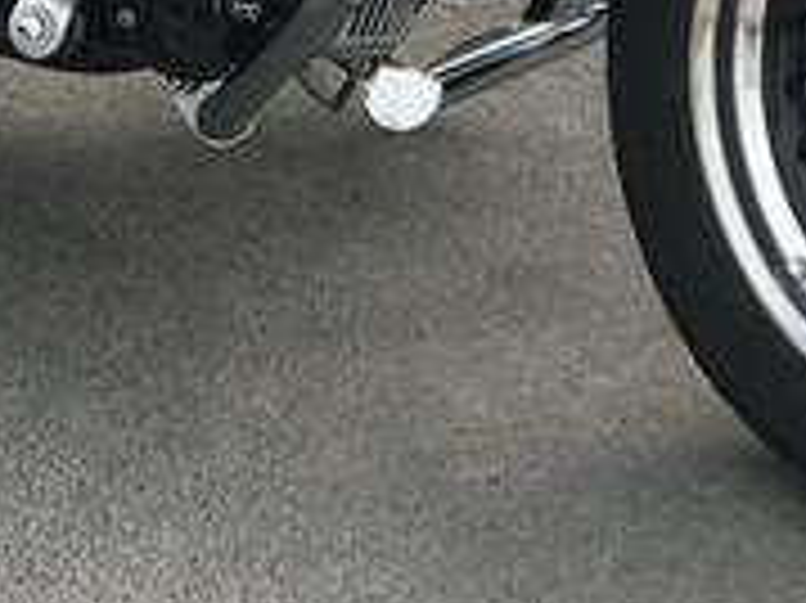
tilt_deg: -20.8
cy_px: -403
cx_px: 119
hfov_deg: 10.0
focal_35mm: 198
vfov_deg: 7.3
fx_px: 4607
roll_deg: -0.9
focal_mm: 6.6
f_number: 2.8
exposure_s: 1/323
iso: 20
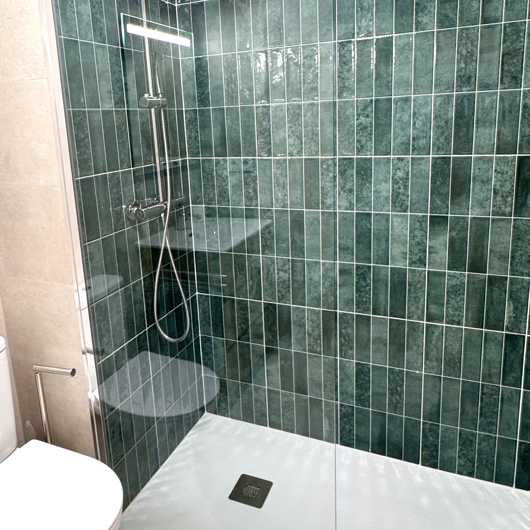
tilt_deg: -11.6
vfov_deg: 58.6
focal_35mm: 27
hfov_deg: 59.0
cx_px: 245
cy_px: 213
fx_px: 468
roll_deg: +2.5
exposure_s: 1/50
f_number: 2.2
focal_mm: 2.22
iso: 200
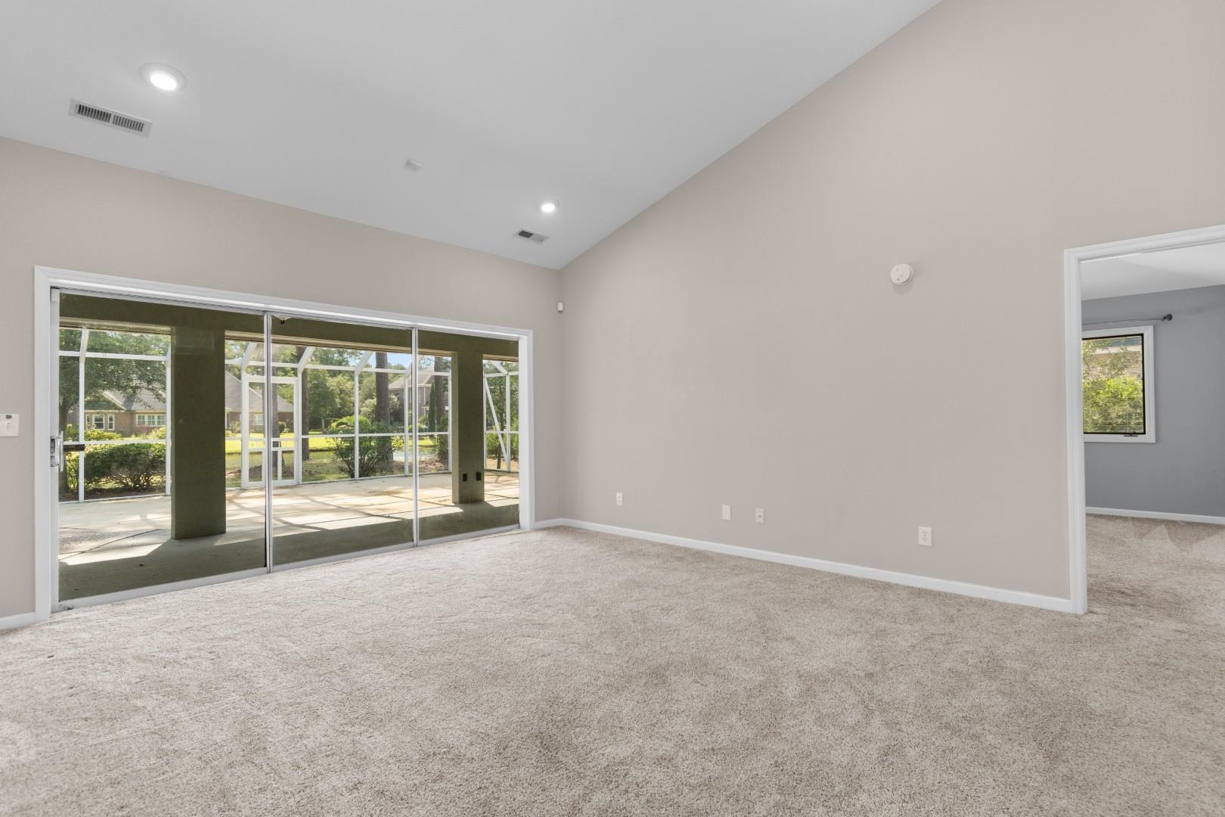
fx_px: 578
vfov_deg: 70.4
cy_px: 408
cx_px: 612
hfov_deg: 93.3
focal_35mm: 17
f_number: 4.8
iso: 100
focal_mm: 11.5
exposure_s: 1/10
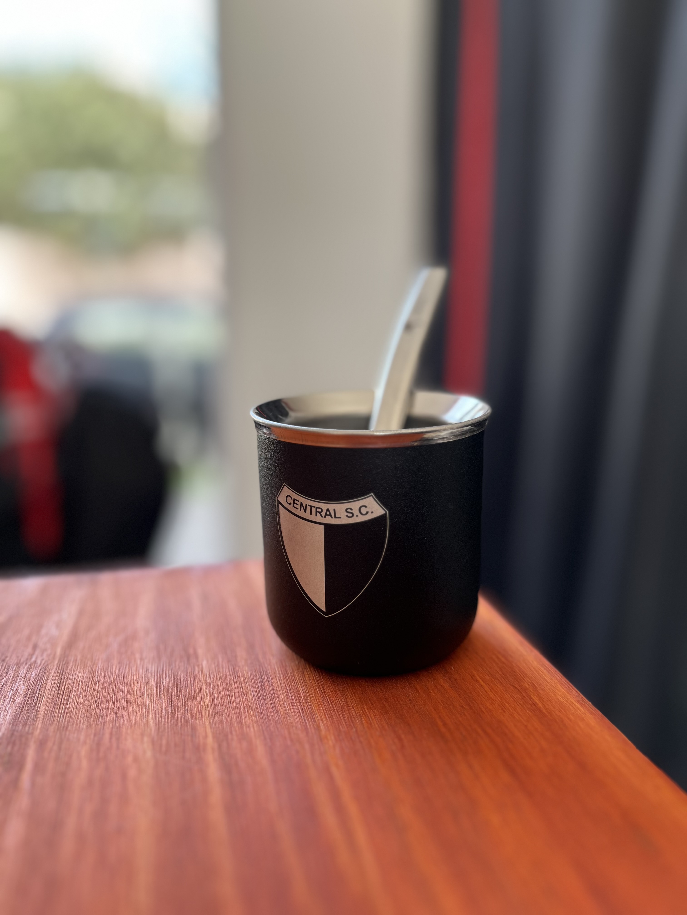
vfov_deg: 67.3
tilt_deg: -14.3
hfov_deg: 53.1
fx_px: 688
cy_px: 458
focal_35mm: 26
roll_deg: +0.6
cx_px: 344
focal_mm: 5.1
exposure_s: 1/122
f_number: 1.6
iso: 40
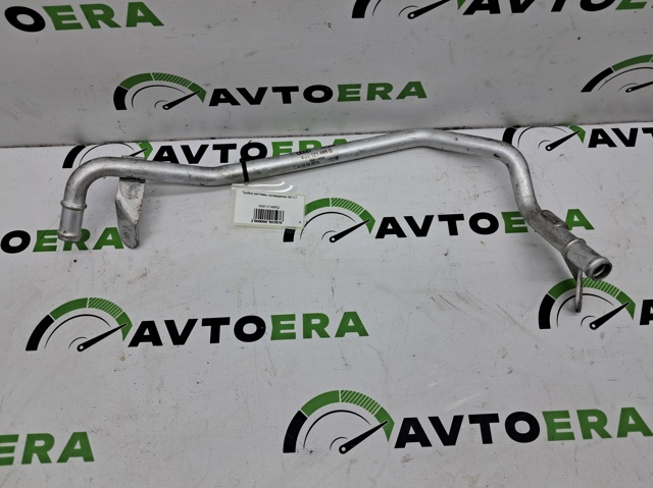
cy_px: 244
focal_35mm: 27
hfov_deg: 65.4
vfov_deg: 51.3
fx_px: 509
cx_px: 326
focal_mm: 4
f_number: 1.8
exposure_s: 1/120
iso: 50
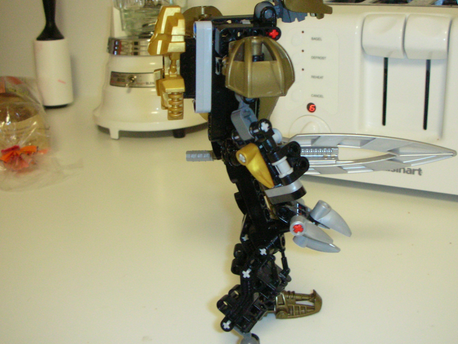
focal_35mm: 44
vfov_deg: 32.8
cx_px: 232
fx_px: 582
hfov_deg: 42.9
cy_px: 141
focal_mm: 5.8
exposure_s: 1/13.4
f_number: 3
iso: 200
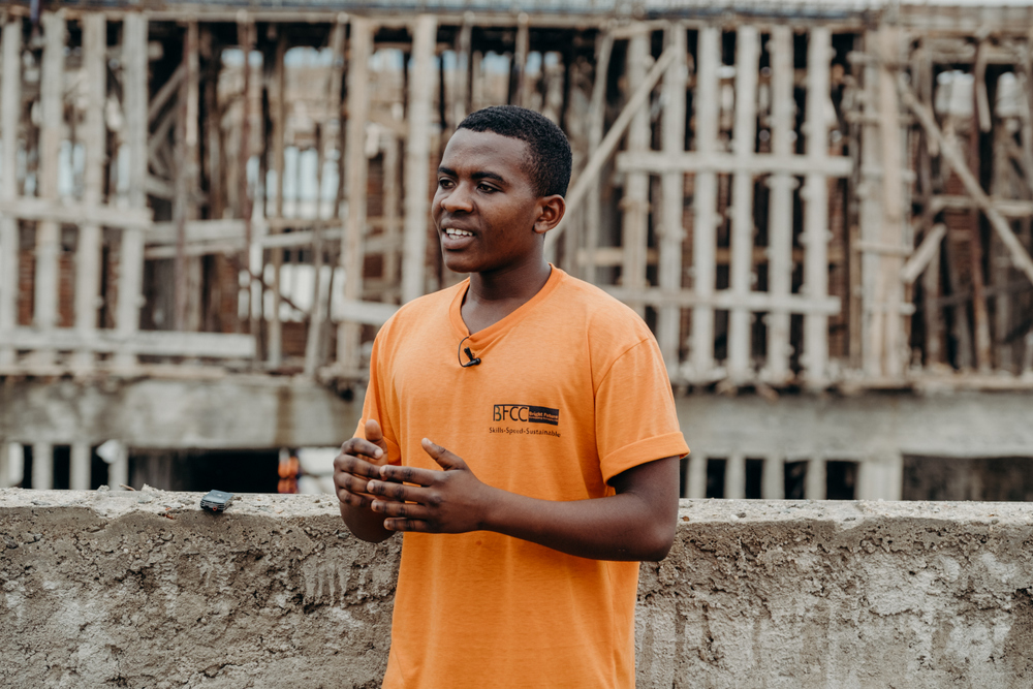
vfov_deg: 12.8
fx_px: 3071
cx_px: 516
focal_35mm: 107
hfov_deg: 19.1
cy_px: 344
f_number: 4
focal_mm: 71.5
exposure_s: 1/640
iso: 250
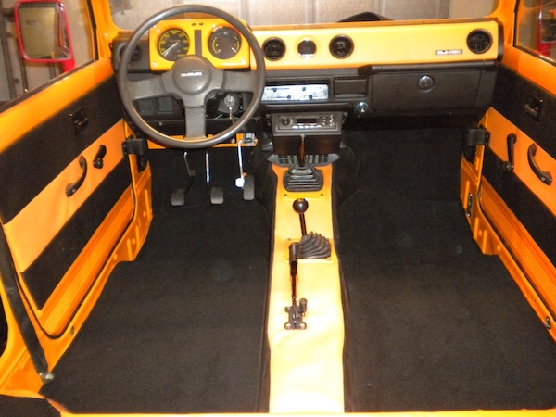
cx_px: 278
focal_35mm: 35
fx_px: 562
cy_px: 208
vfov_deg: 40.7
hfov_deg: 52.6
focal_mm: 6.3
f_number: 3.1
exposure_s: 1/30
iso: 800
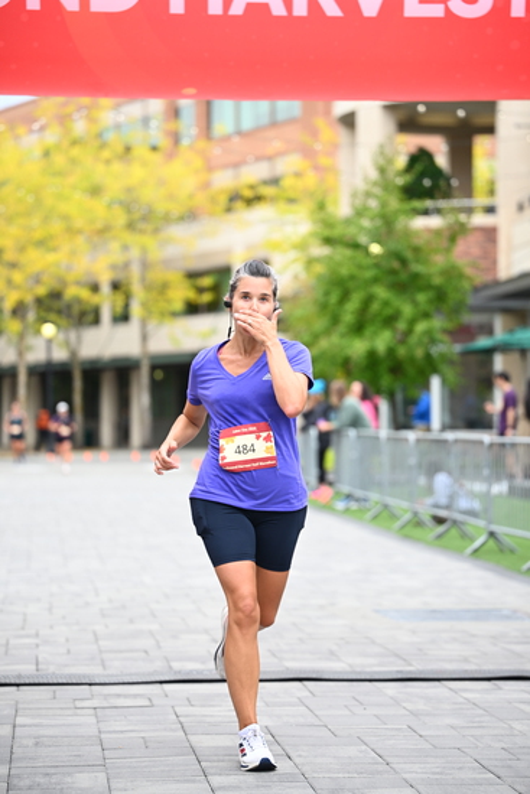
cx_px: 265
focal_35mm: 102
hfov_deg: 13.4
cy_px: 397
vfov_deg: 20.0
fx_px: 2251
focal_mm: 102
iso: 640
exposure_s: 1/1600
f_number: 2.8
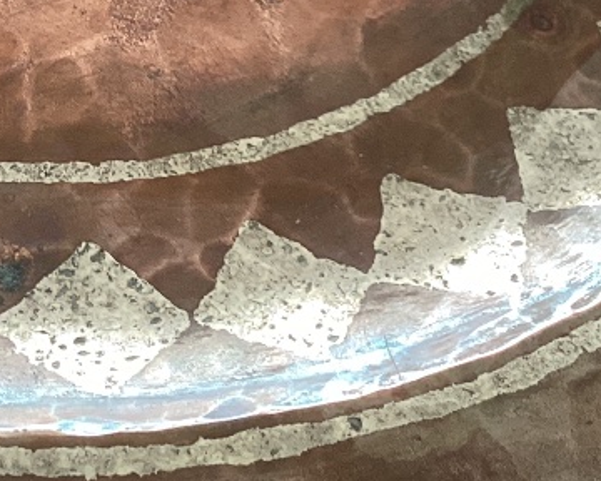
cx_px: 142
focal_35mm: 101
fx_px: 1797
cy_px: -37
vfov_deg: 14.9
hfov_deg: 18.9
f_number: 2.4
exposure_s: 1/60
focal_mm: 3.3
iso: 160
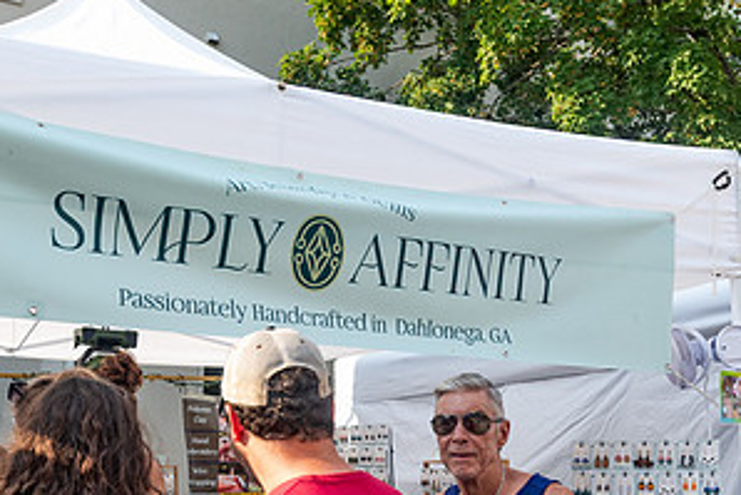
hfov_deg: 37.9
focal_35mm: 52
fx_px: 1071
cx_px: 271
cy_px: 409
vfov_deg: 25.5
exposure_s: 1/640
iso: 640
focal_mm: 24
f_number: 5
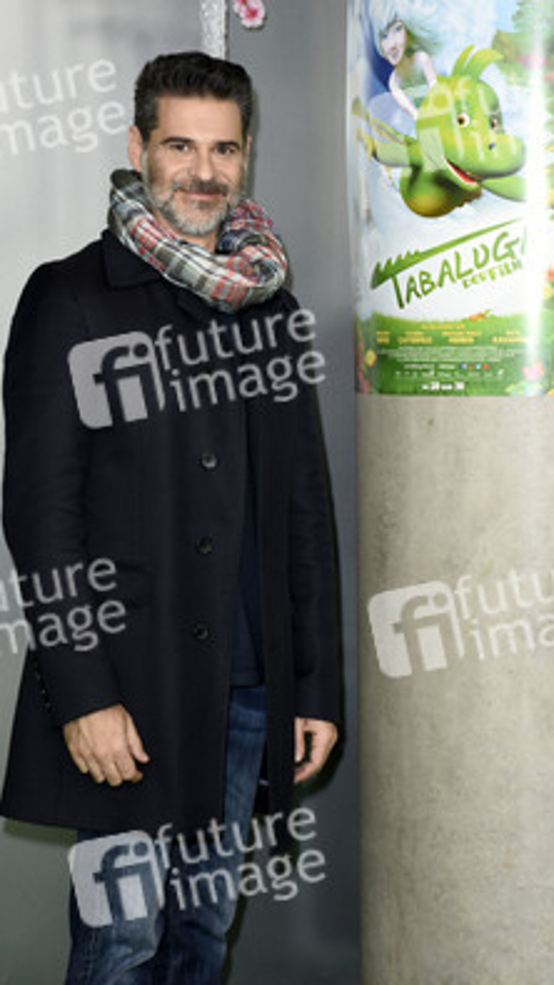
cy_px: 494
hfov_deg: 11.5
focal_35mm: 105
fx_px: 2744
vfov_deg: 20.4
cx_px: 270
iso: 500
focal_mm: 66
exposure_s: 1/125
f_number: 5.6
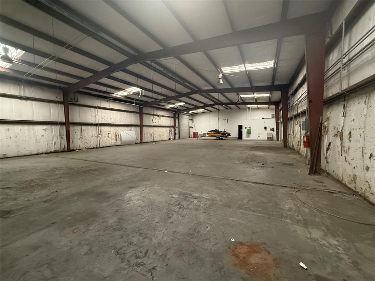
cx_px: 188
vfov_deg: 85.7
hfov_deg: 102.1
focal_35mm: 14
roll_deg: +0.3
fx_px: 152
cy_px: 140
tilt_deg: -3.7
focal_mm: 2.22
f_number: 2.2
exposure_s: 1/77
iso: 320
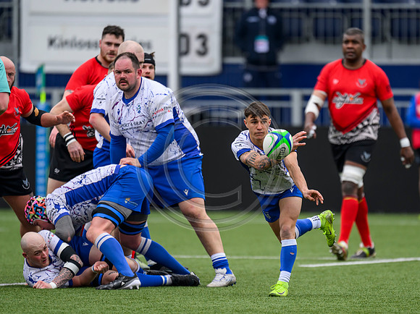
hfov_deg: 3.1
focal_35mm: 647
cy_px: 160
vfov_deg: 2.3
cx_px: 252
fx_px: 7844
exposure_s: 1/1250
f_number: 4
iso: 500
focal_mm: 560
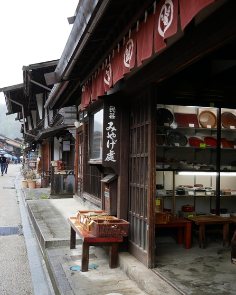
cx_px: 118
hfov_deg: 35.7
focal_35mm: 42
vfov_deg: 43.8
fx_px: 366
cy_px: 148
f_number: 4.1
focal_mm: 20
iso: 200
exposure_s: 1/80
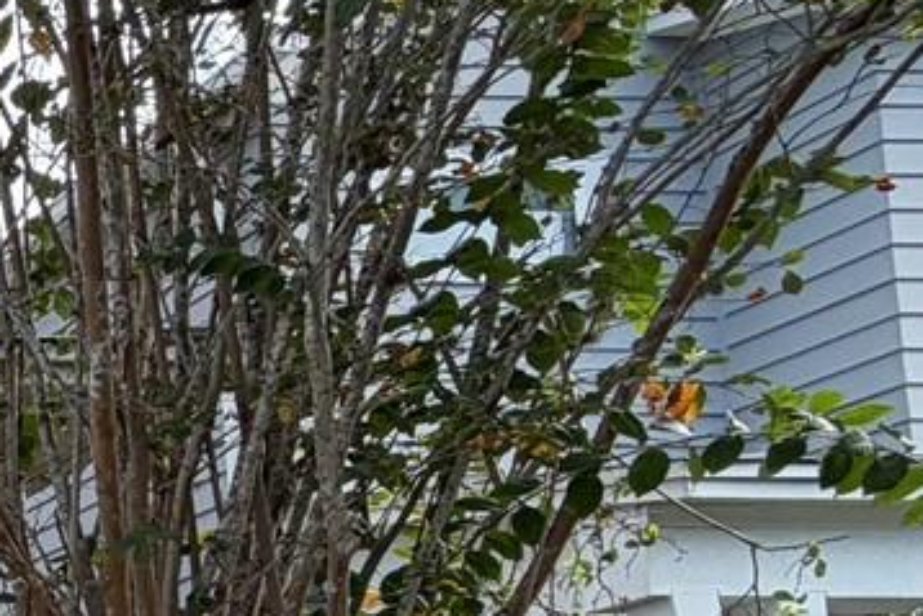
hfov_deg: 18.3
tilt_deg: +4.9
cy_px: 889
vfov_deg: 18.8
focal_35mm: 65
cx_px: -982
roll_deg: -0.6
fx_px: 1667
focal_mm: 2.22
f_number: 2.2
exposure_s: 1/545
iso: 40
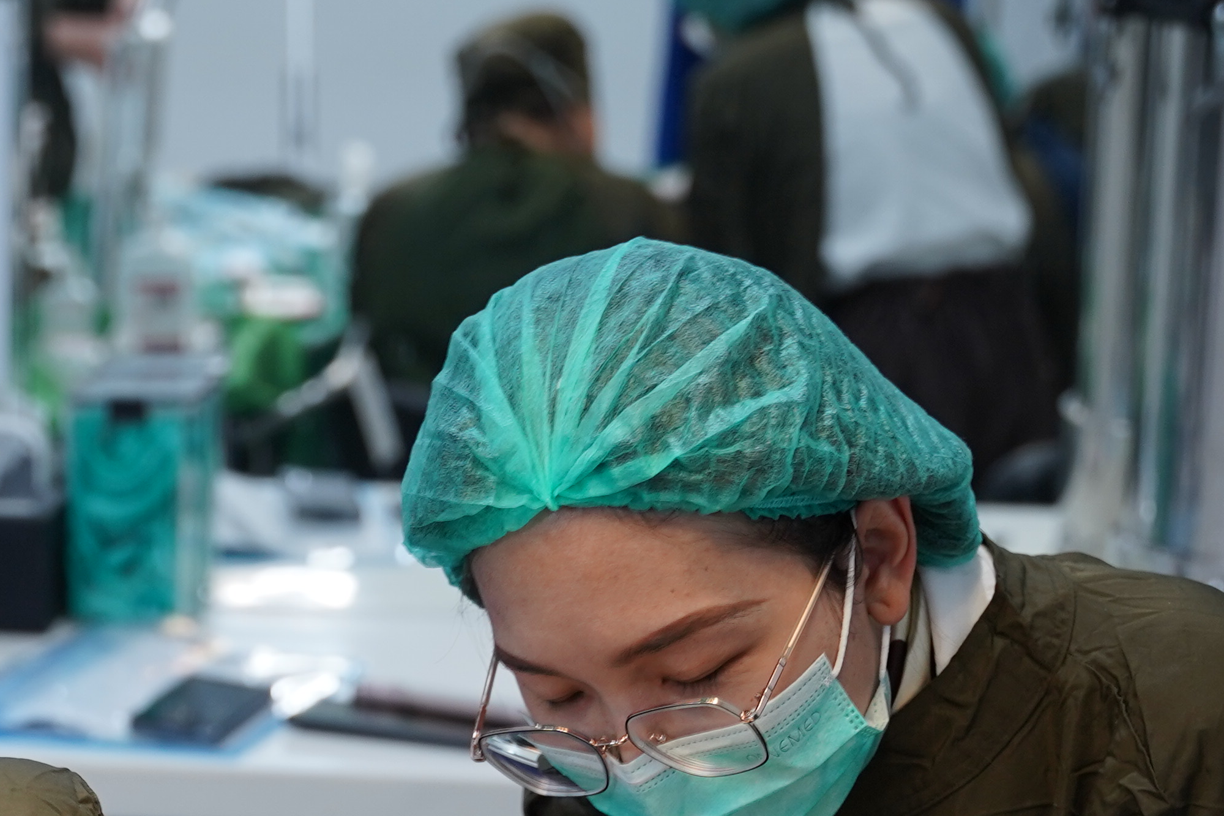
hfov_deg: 15.3
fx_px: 4548
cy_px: 1134
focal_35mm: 134
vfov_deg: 10.0
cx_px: 427
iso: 400
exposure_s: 1/50
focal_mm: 44.6
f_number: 2.8
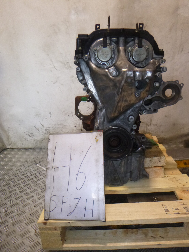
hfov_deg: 54.9
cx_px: 94
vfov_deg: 69.4
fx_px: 182
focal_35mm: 25
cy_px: 126
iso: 250
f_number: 3.9
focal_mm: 4.5
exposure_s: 1/60
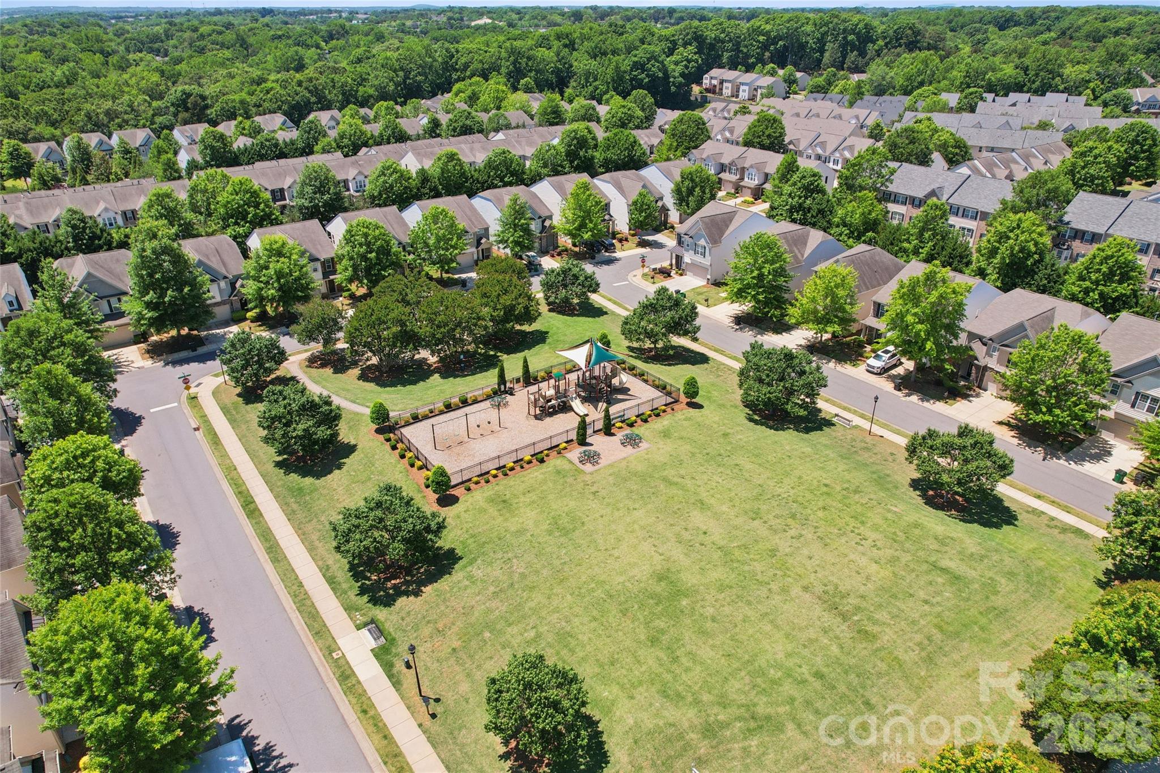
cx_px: 580
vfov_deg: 57.2
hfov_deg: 78.6
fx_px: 709
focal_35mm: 22
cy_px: 386
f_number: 2.8
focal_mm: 8.4
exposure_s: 1/180
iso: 100
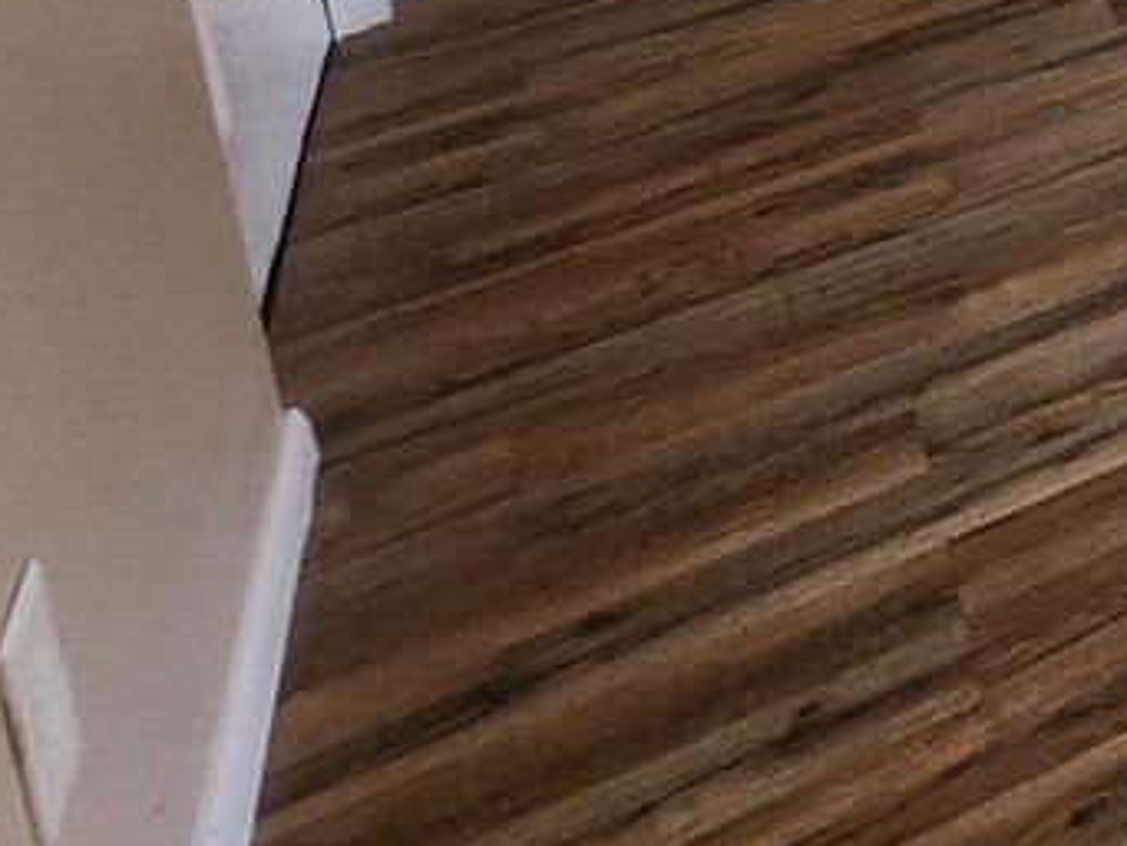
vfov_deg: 18.0
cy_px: -763
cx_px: 2228
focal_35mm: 61
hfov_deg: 19.3
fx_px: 1987
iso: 200
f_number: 2.2
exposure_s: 1/60
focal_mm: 1.74
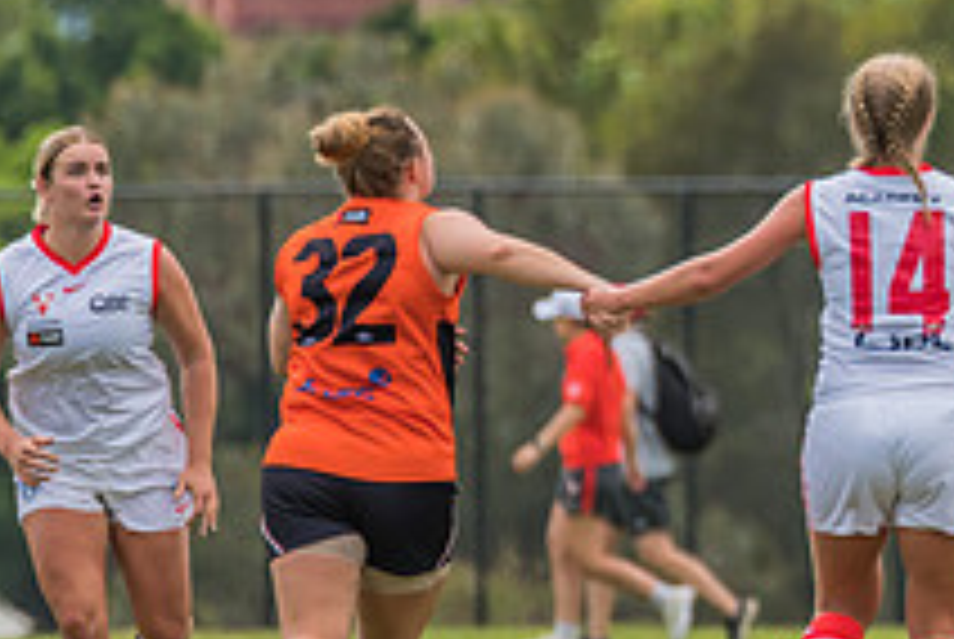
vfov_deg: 1.0
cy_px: 120
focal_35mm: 1315
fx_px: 34895
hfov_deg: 1.6
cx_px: 1281
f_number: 9
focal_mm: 460
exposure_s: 1/1600
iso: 800
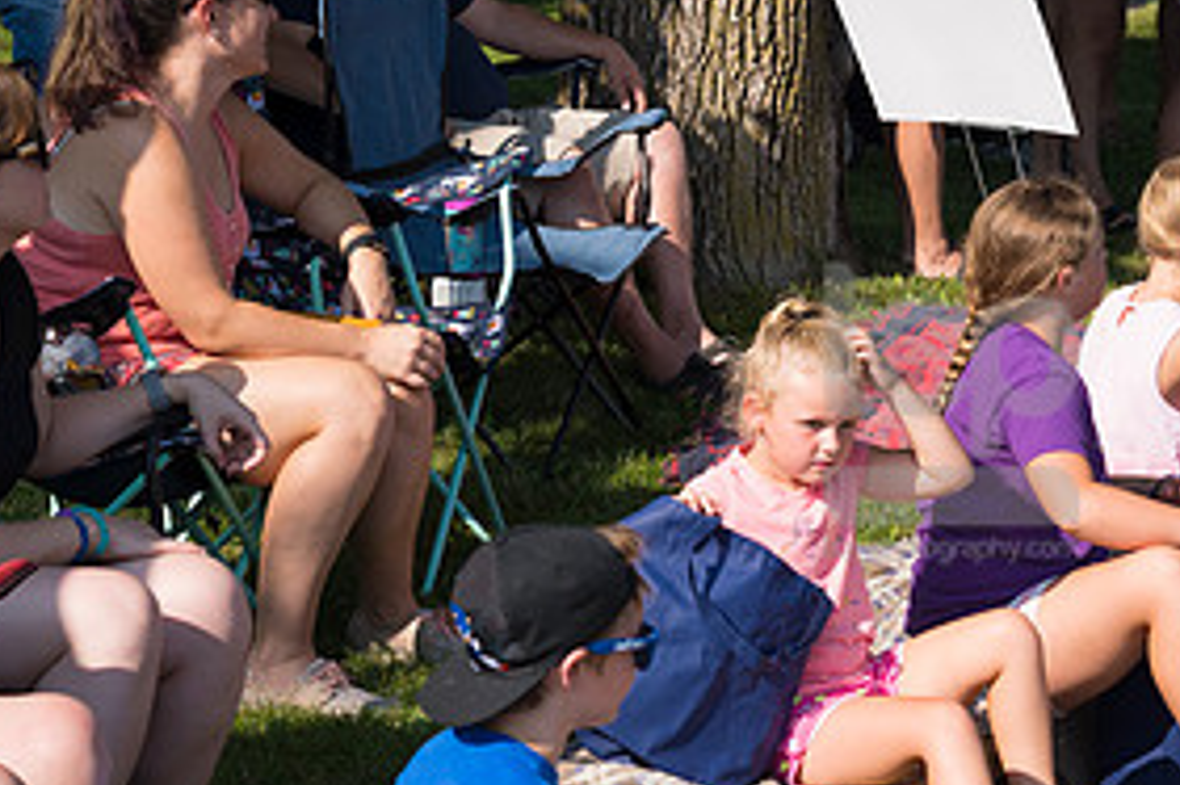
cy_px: 413
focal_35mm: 128
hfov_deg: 15.9
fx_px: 4193
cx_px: 953
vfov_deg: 10.7
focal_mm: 62
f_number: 6.3
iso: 320
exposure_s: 1/800
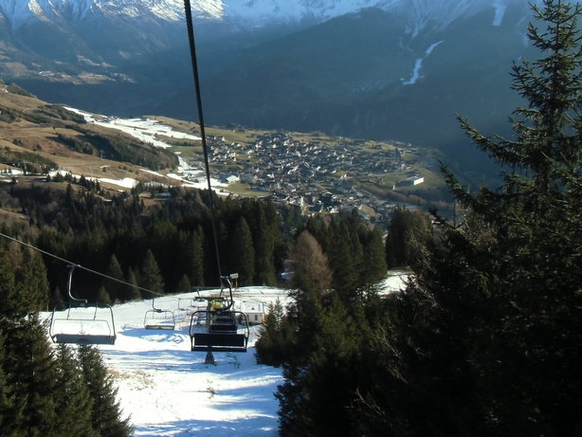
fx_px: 673
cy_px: 162
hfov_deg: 45.6
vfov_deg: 35.8
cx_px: 167
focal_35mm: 40
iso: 64
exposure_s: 1/400
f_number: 3
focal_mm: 4.24
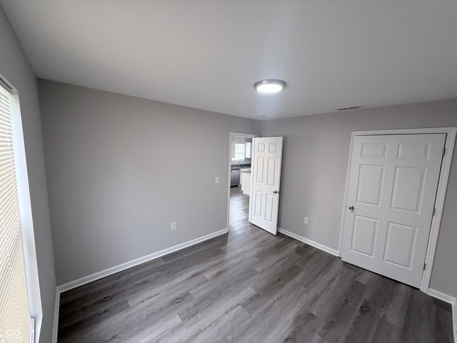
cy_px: 172
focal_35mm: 14
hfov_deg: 102.1
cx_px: 228
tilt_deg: -7.0
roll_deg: -2.0
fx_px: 185
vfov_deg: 85.7
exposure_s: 1/99
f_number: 2.2
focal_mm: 2.22
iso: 200
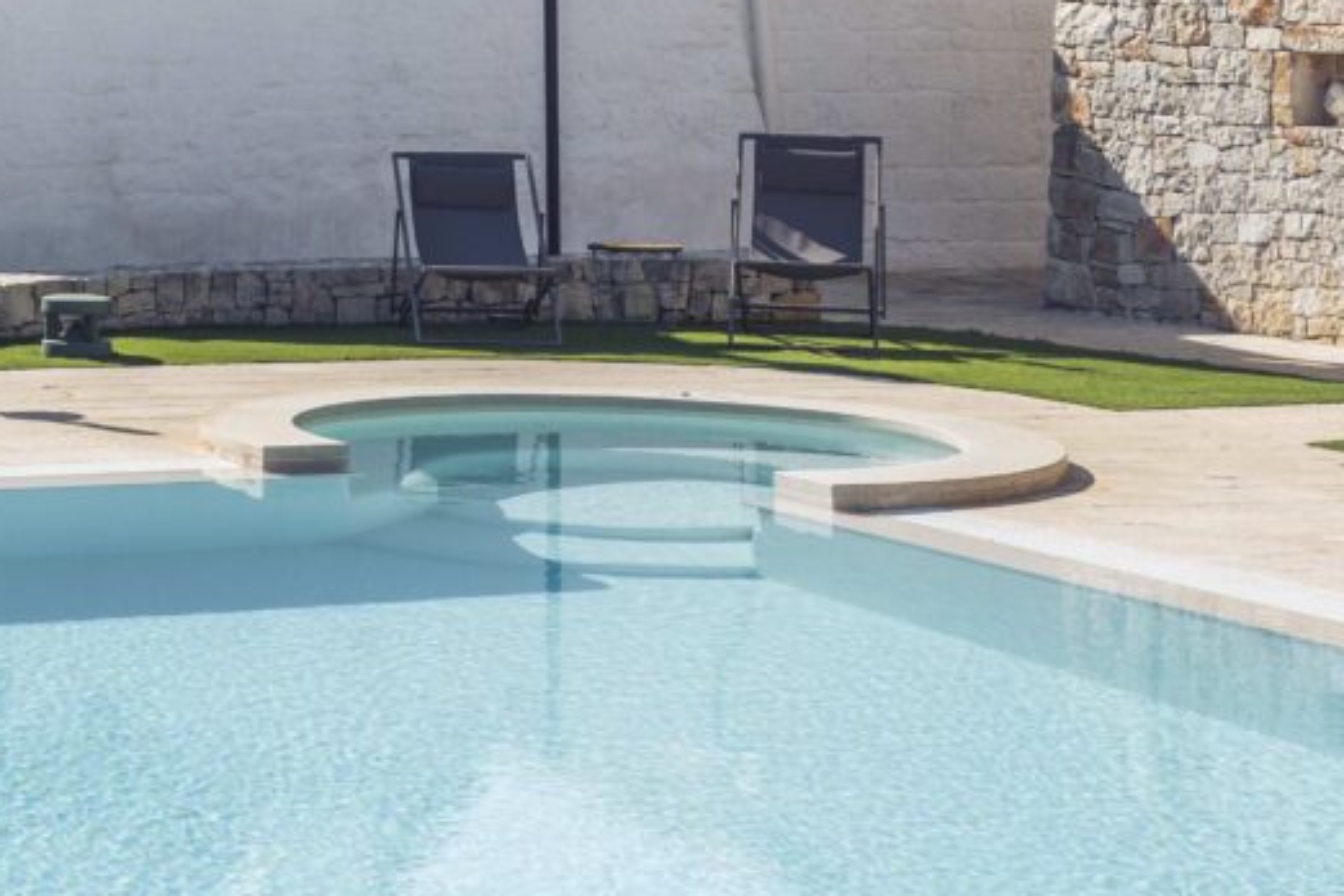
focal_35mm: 100
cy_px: -196
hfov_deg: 19.3
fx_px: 3733
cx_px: -263
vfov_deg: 13.3
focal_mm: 34
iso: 200
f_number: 10
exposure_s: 1/640
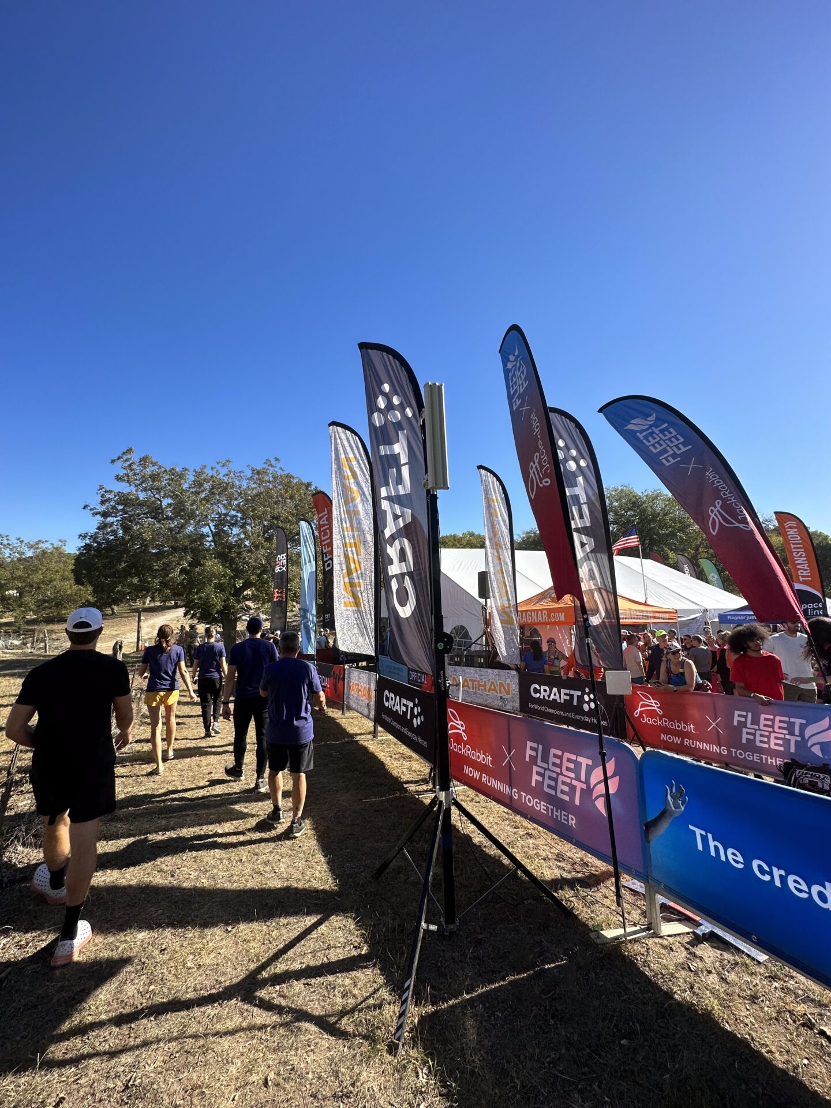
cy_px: 554
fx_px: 448
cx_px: 416
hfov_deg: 85.7
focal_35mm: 14
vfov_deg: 102.1
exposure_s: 1/1261
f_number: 2.2
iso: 50
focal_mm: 2.22
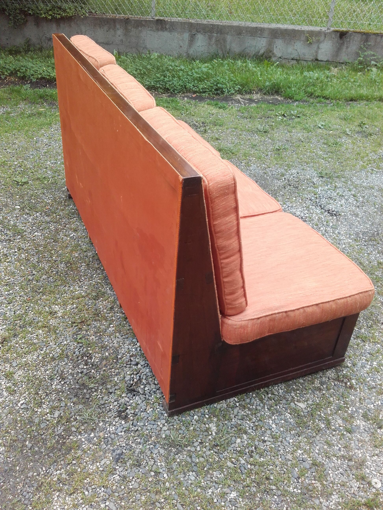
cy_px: 255
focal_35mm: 31
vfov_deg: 58.4
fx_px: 457
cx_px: 192
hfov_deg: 45.4
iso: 50
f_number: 2.2
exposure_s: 1/121
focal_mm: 3.3
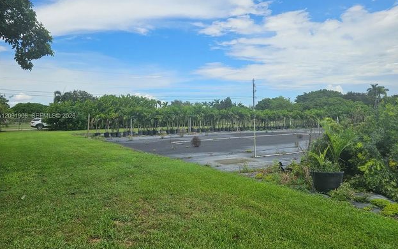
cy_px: 116
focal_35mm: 25
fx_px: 271
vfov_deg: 49.2
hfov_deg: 72.5
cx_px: 200
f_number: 1.7
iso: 10
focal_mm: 6.3
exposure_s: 1/1108
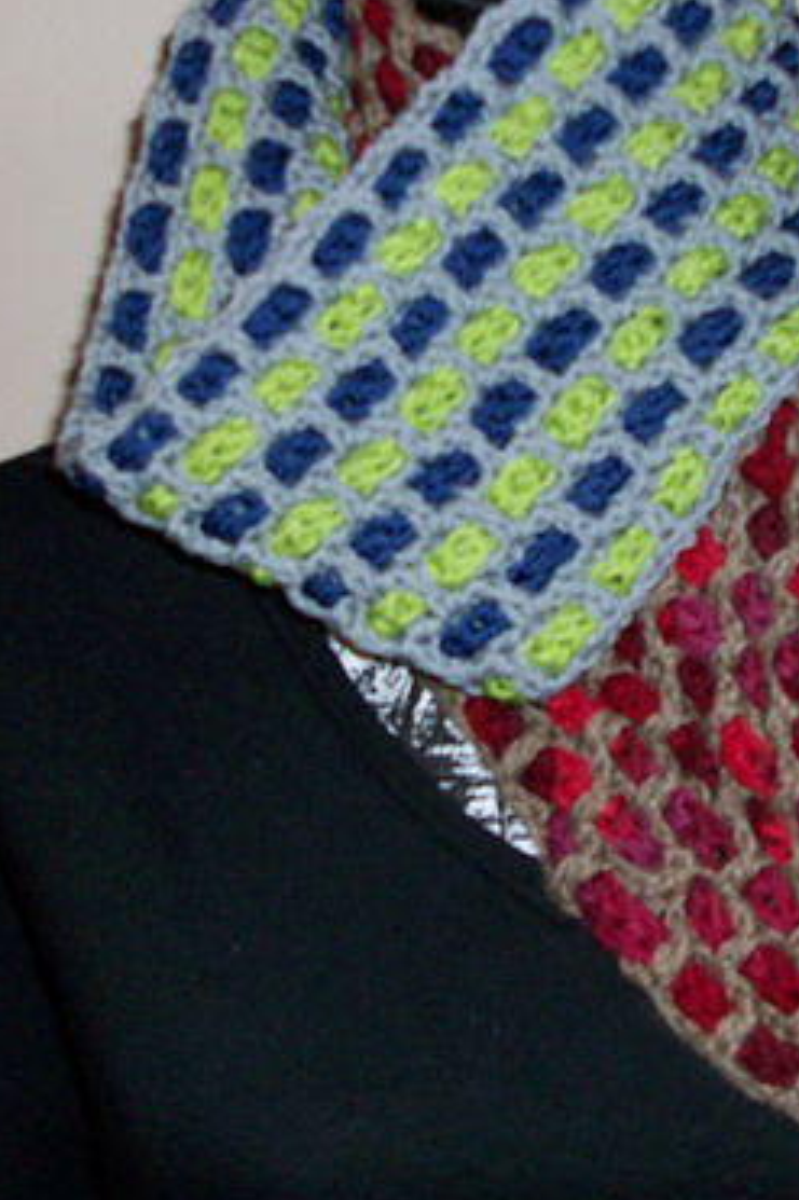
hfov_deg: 22.1
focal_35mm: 61
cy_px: 511
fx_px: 2033
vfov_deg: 32.8
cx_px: 592
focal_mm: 5.7
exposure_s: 1/60
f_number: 2.8
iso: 160
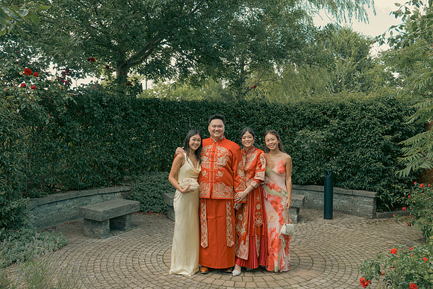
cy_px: 144
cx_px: 216
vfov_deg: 40.0
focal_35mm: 33
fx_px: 397
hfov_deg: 57.2
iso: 400
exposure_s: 1/160
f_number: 5.6
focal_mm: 33
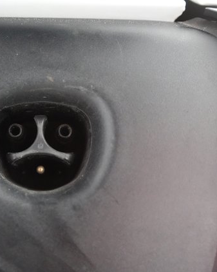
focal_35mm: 37
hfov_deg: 38.6
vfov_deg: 49.1
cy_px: 137
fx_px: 297
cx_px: 44
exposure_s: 1/100
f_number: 5
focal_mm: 26
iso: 12800
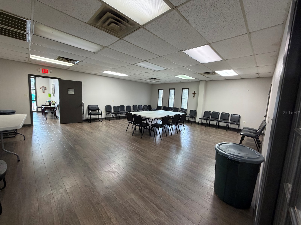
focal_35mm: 14
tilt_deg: -6.7
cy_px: 112
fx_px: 122
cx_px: 150
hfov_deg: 102.1
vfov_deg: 85.7
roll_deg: -3.6
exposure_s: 1/60
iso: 320
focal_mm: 2.22
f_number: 2.2
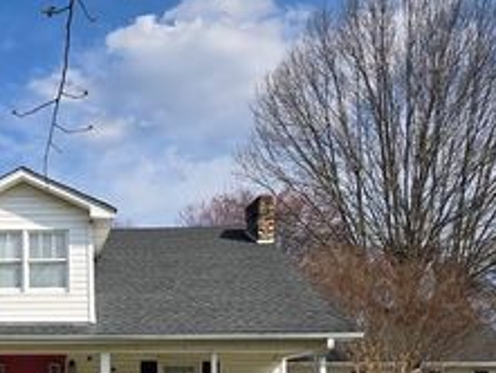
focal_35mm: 52
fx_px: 745
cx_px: 20
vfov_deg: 26.5
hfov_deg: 34.1
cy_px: 379
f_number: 1.8
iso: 25
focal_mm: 5.4
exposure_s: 1/2105
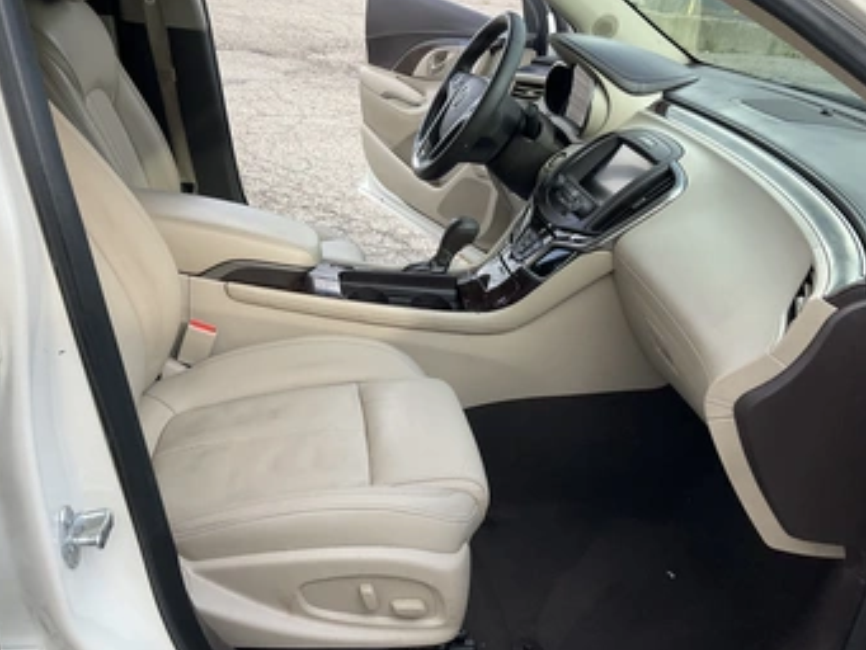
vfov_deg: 41.7
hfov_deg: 53.9
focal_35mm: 34
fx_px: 851
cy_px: 371
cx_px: 409
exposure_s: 1/322
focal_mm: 3
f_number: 1.8
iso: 25
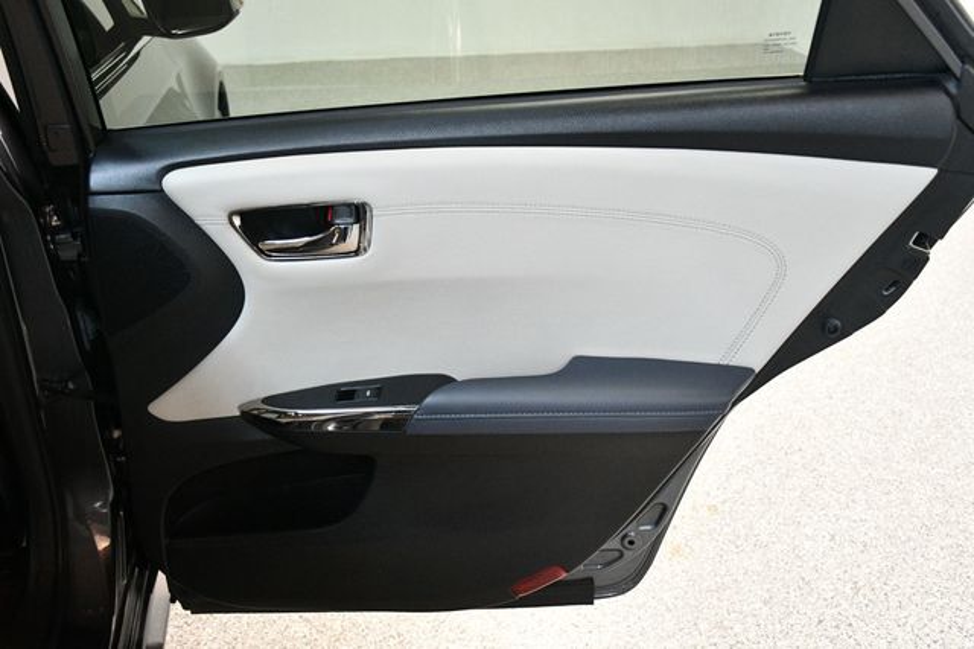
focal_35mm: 36
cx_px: 487
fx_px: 973
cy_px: 324
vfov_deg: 36.8
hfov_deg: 53.2
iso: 3200
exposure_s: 1/60
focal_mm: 24
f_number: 3.8
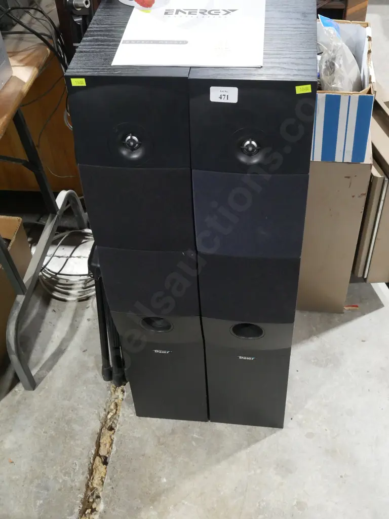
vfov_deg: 44.8
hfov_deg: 34.3
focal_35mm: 42
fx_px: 629
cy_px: 260
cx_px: 194
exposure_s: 1/25
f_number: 9
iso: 3200
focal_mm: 21
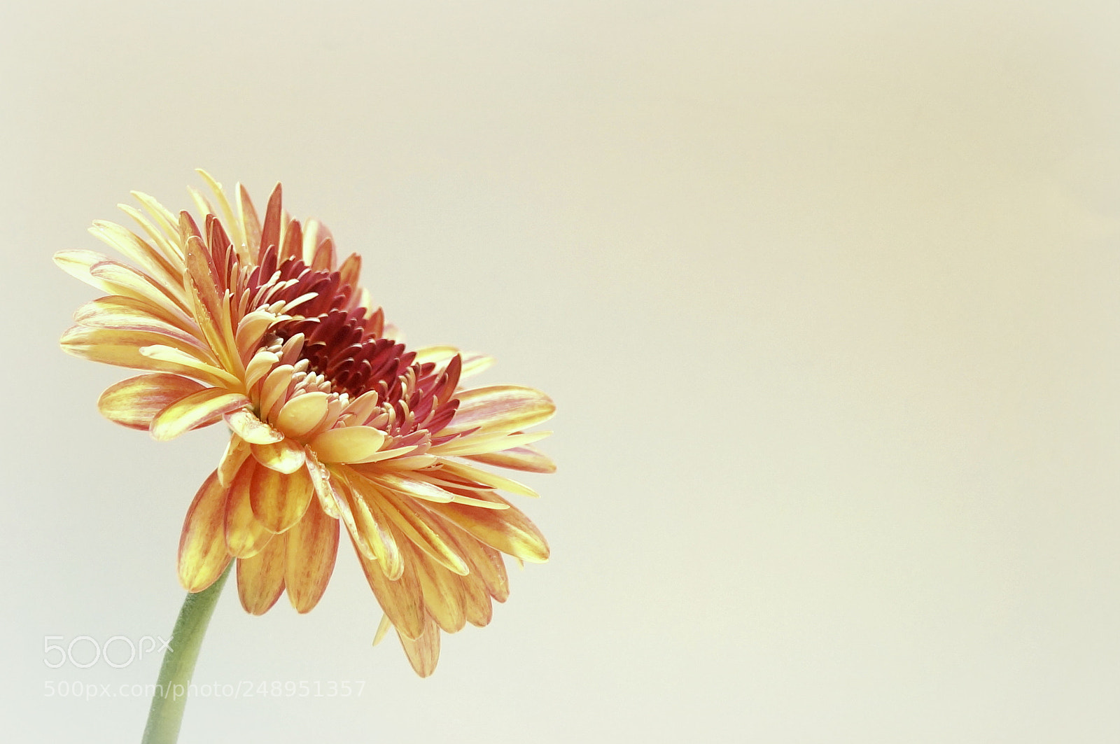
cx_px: 560
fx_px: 1119
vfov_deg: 36.8
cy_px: 372
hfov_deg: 53.2
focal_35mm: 36
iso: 400
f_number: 4
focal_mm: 24
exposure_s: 1/8
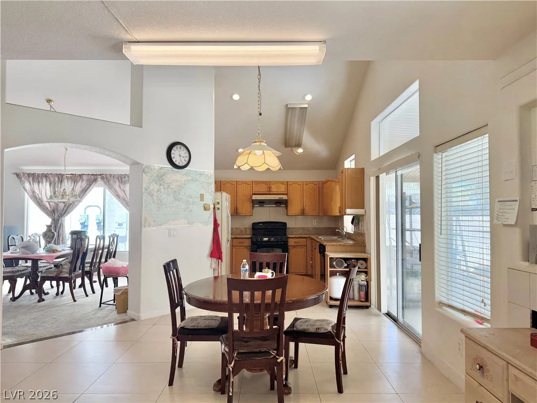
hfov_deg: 71.6
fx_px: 372
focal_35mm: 24
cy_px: 202
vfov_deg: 56.8
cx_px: 268
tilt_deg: +1.0
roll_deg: -0.3
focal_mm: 6.76
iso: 80
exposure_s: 1/234
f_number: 1.78
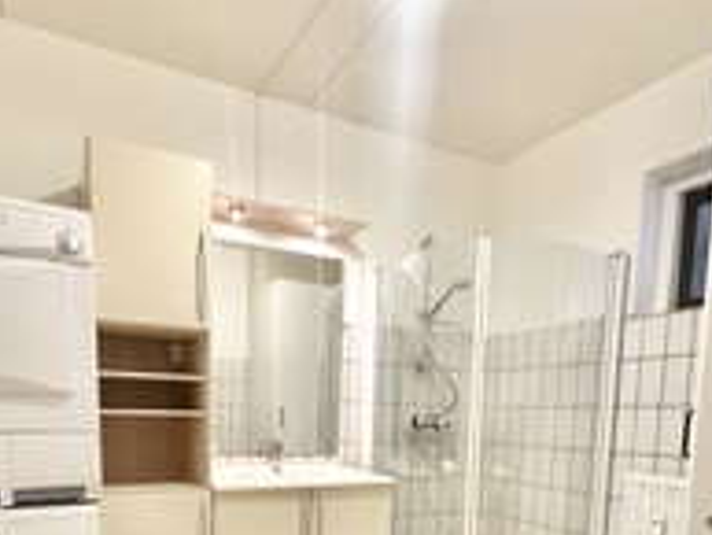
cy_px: 476
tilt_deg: -6.9
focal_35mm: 27
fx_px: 556
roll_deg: -0.8
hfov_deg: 65.2
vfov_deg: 46.6
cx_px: 323
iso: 640
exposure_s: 1/50
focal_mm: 2.22
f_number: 2.2
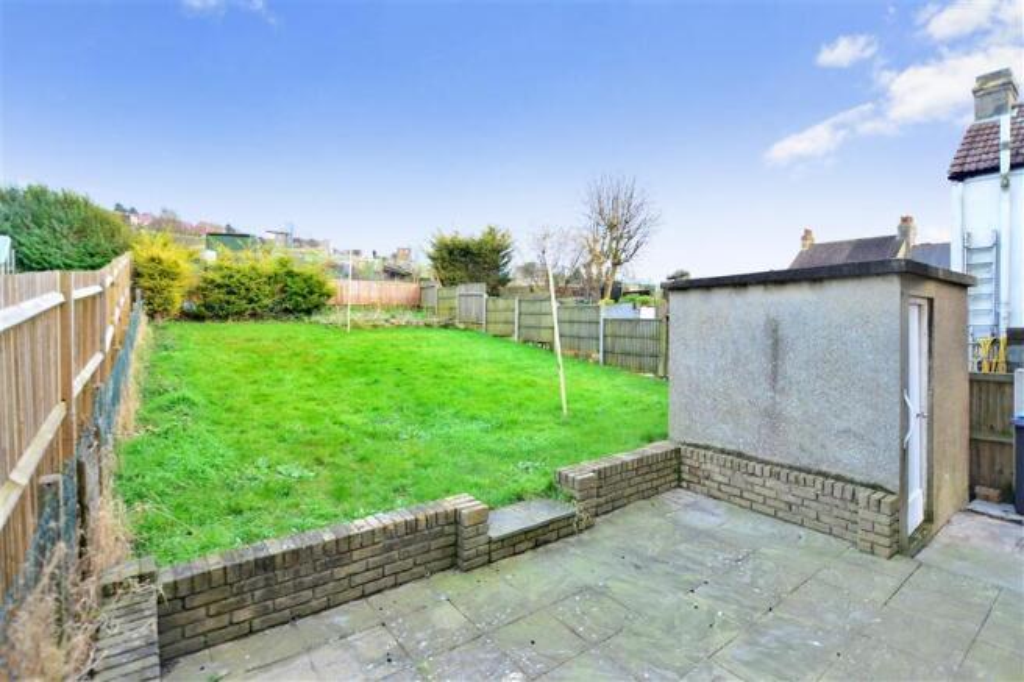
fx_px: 469
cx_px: 512
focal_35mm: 16
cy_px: 341
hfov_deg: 95.0
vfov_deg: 72.0
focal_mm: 11
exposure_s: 1/60
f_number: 4
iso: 400
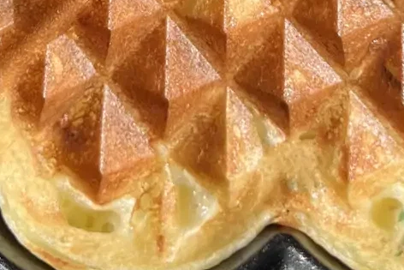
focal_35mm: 88
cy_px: -195
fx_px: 988
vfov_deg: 14.0
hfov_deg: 23.1
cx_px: 226
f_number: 1.6
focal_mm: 5.1
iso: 50
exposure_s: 1/4149
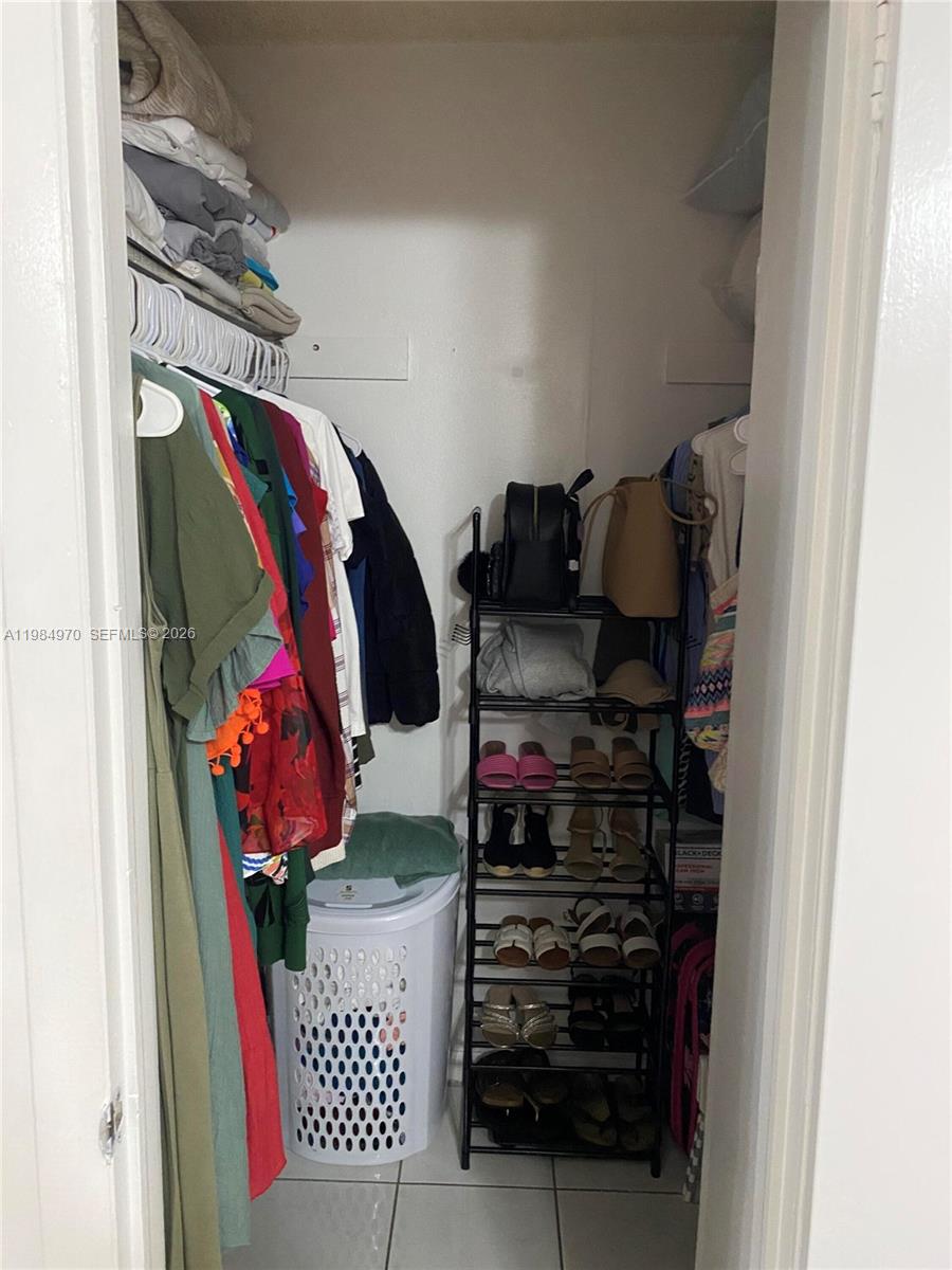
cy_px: 635
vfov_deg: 67.3
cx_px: 476
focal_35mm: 26
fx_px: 953
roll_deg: -0.3
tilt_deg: -8.3
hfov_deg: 53.1
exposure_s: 1/60
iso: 500
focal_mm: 4.25
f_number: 1.8
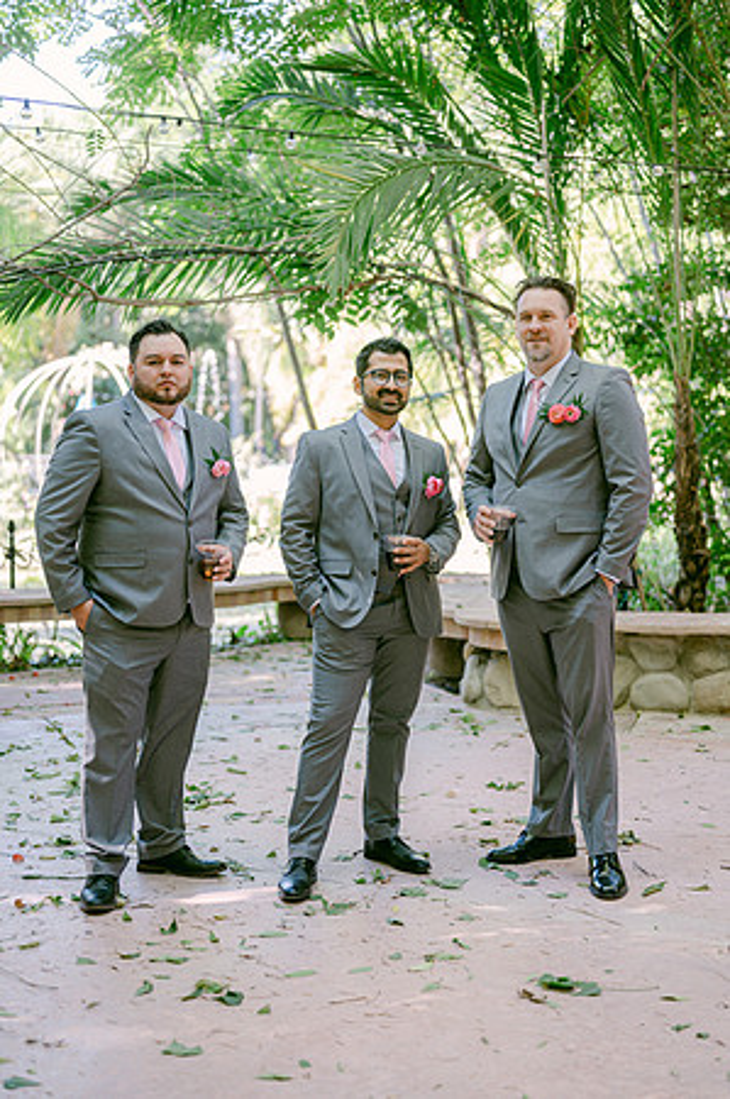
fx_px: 1524
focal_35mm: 50
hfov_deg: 26.9
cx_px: 365
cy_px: 550
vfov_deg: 39.6
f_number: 2
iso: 100
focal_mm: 50
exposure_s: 1/125
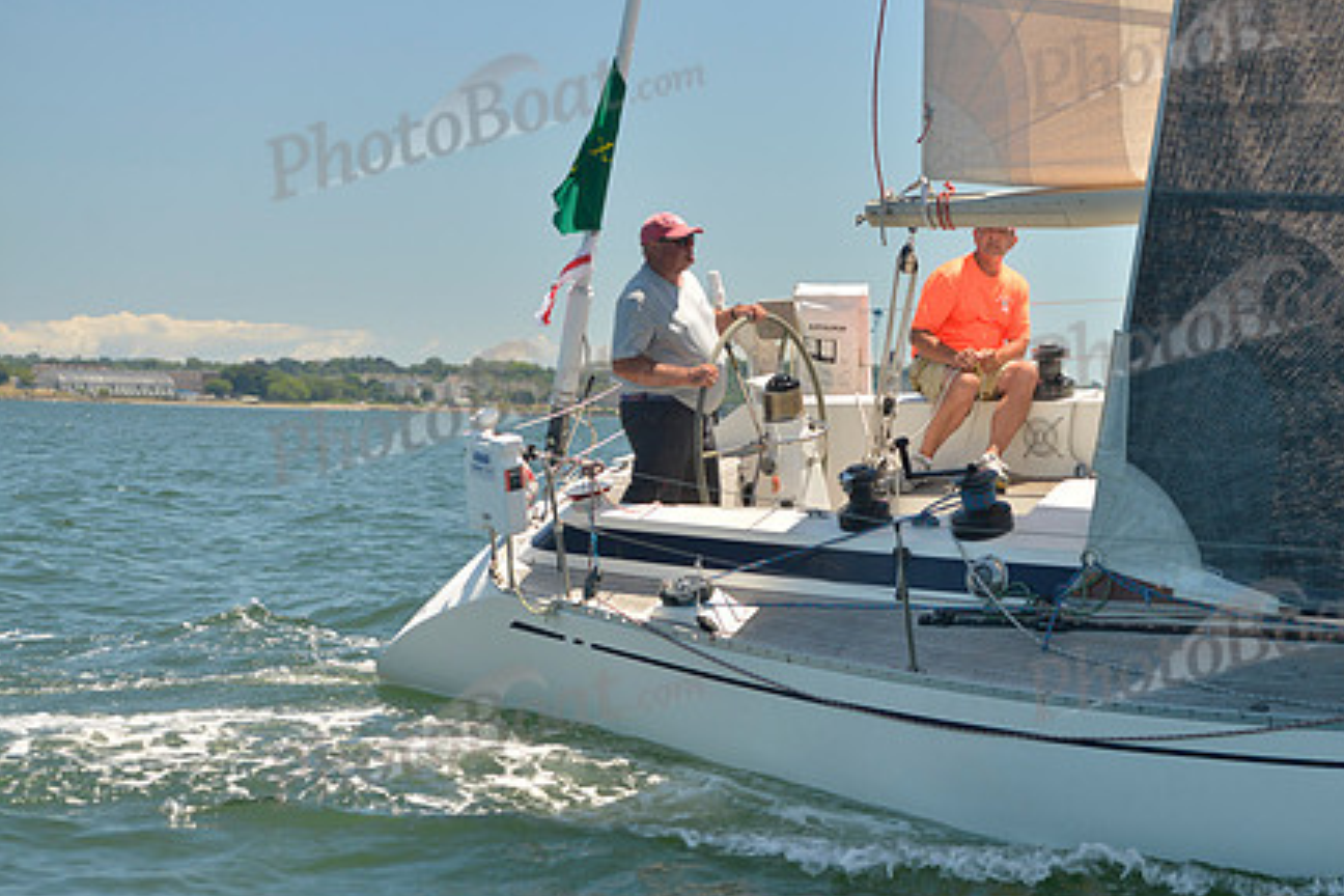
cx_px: 868
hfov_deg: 21.6
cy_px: 524
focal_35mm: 94
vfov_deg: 14.5
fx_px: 3509
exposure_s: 1/800
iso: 280
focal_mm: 70
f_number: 4.5
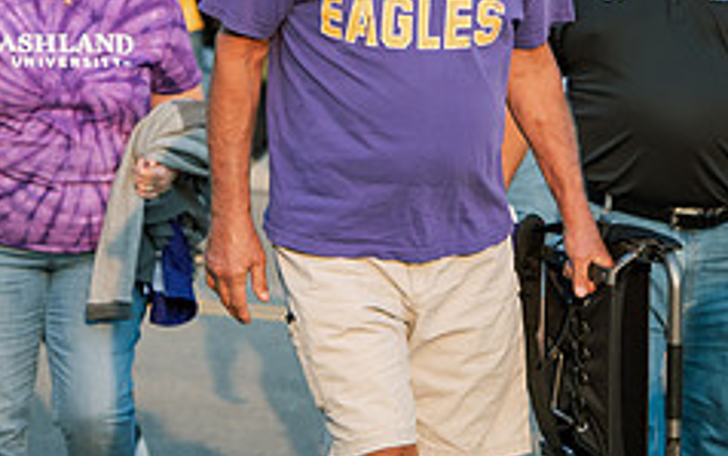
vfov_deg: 4.2
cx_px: 349
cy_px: -35
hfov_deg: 6.8
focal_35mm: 310
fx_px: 6153
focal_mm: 125
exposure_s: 1/640
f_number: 5.6
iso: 400
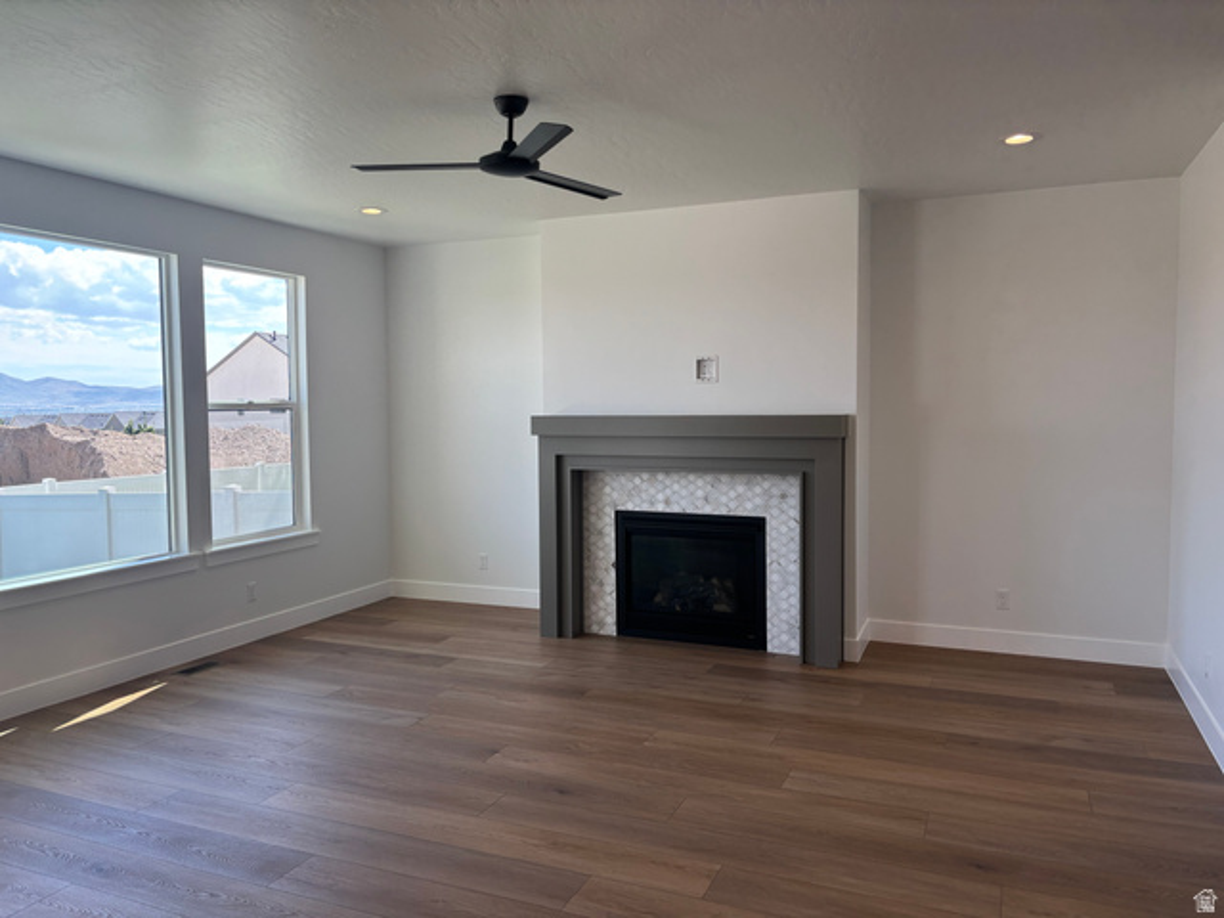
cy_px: 459
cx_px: 612
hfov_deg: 67.3
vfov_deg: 53.1
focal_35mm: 26
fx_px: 919
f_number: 1.6
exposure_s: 1/208
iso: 40
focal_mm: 5.96
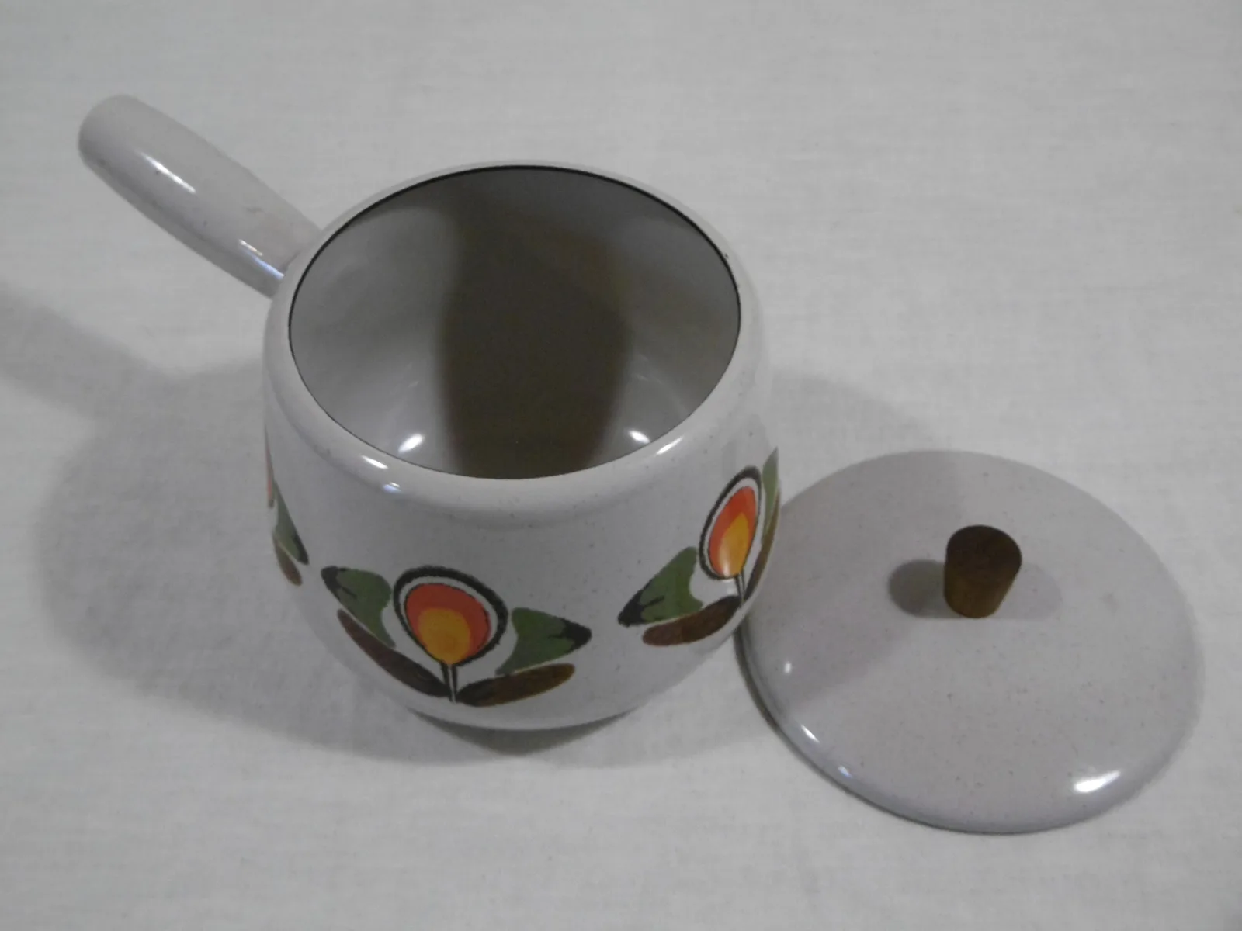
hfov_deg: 43.9
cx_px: 621
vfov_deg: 33.6
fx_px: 1543
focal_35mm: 43
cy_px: 466
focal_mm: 7.7
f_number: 3.8
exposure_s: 1/60
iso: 400
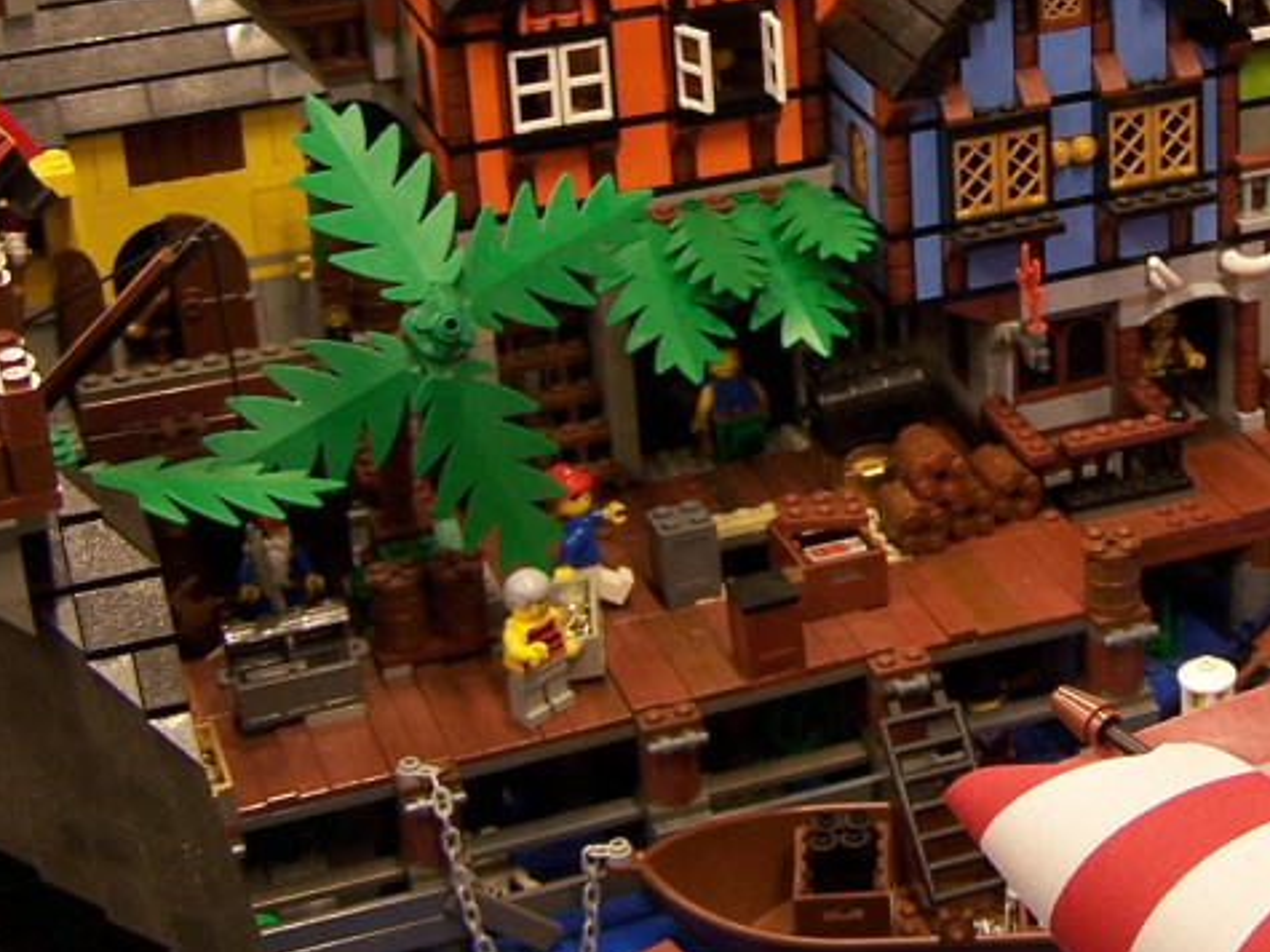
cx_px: 1144
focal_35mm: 82
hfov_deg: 23.2
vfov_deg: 17.8
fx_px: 3008
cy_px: 198
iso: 80
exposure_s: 1/2
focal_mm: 6.3
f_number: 2.8
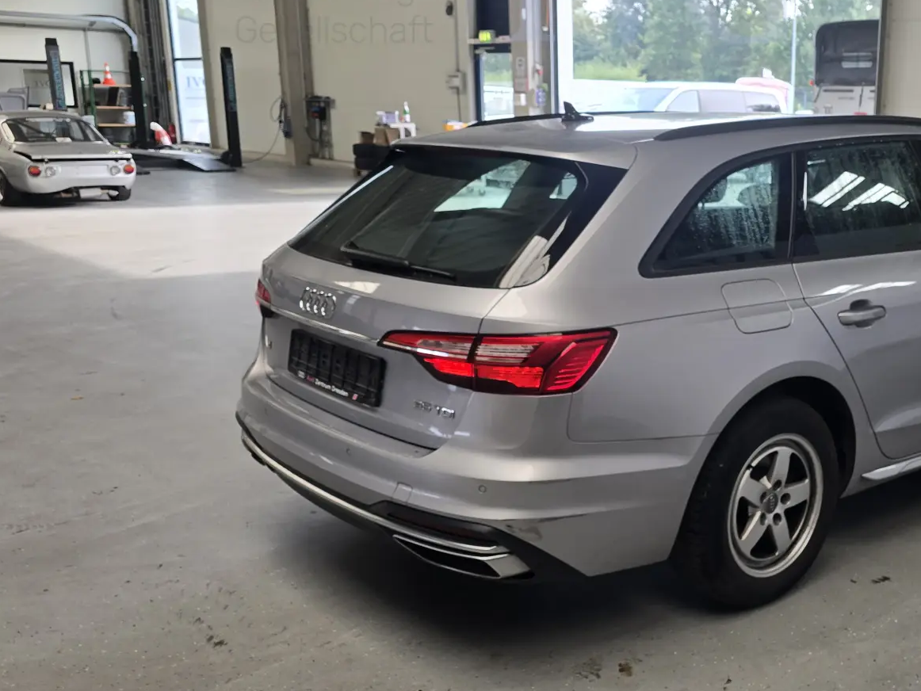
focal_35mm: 38
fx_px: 1011
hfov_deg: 47.3
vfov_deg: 37.7
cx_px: 683
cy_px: 382
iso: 50
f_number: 1.7
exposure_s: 1/180
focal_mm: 6.3
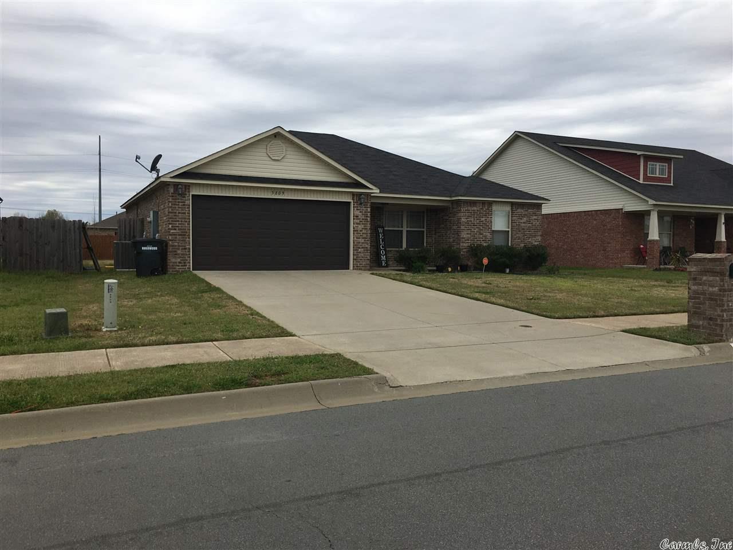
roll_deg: -0.2
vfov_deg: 48.2
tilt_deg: -0.3
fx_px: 614
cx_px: 366
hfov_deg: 61.7
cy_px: 275
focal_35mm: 29
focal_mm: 4.15
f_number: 2.2
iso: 25
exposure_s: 1/1748
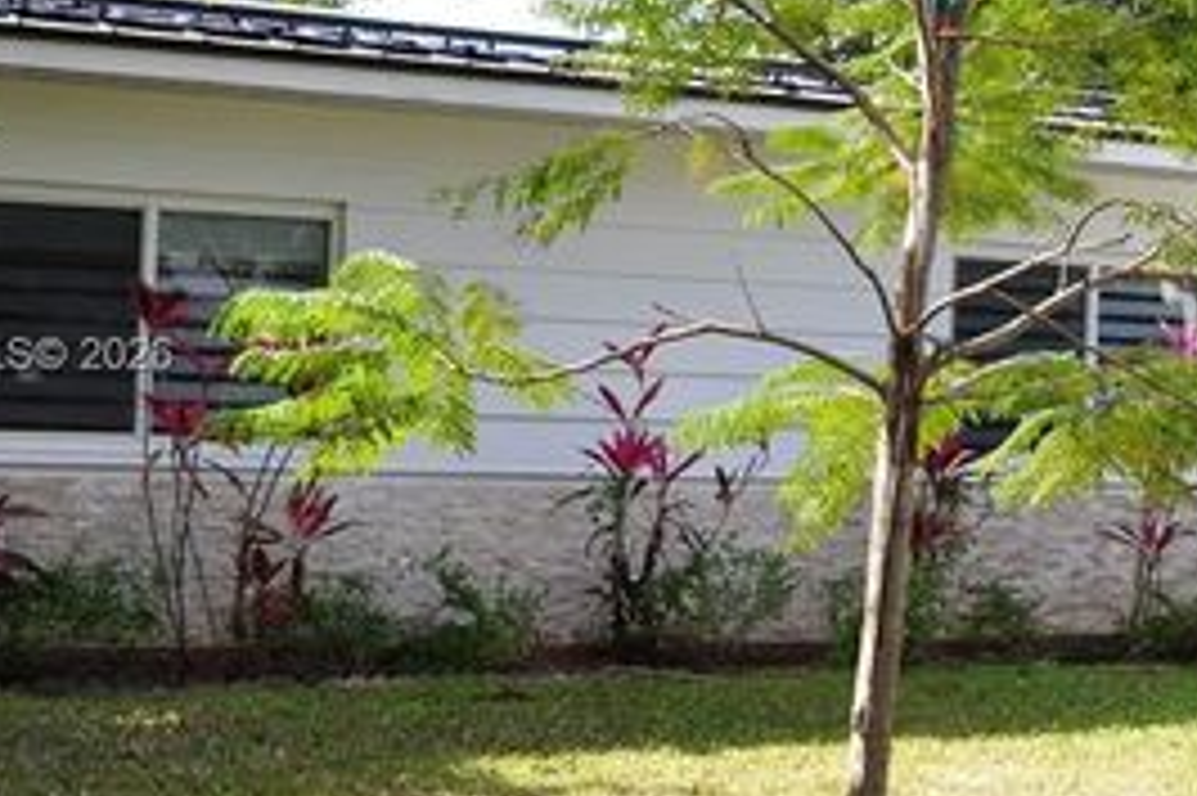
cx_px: 1053
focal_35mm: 65
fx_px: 2160
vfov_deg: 20.9
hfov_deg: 29.8
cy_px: 358
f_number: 10
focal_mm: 18
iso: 200
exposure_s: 1/200
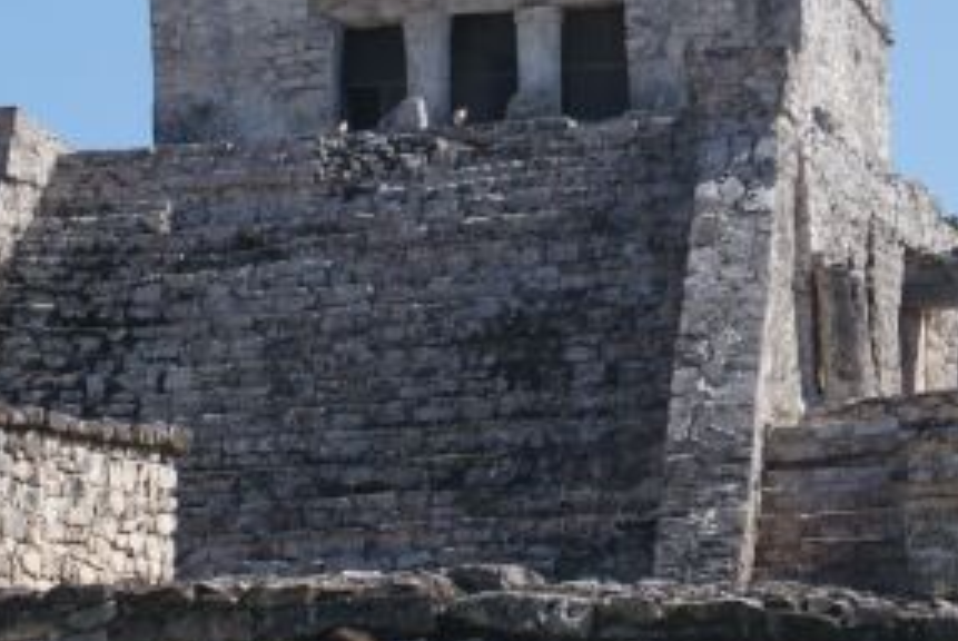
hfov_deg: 9.8
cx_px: 454
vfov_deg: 6.6
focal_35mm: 209
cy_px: 142
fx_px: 5567
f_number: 13
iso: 100
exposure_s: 1/125
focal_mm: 50
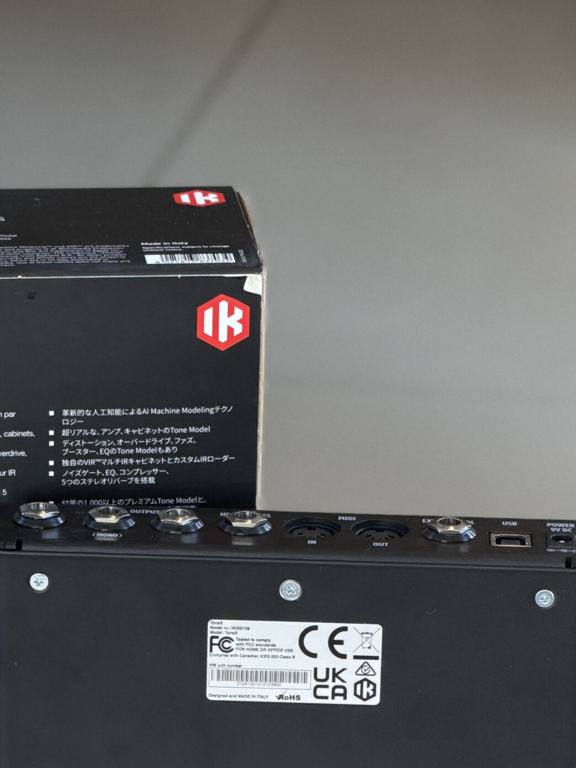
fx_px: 4083
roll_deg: -1.2
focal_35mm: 184
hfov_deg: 8.1
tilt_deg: -21.6
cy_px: 578
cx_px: 97
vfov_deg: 10.7
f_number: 2.8
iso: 400
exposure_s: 1/121
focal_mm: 16.89
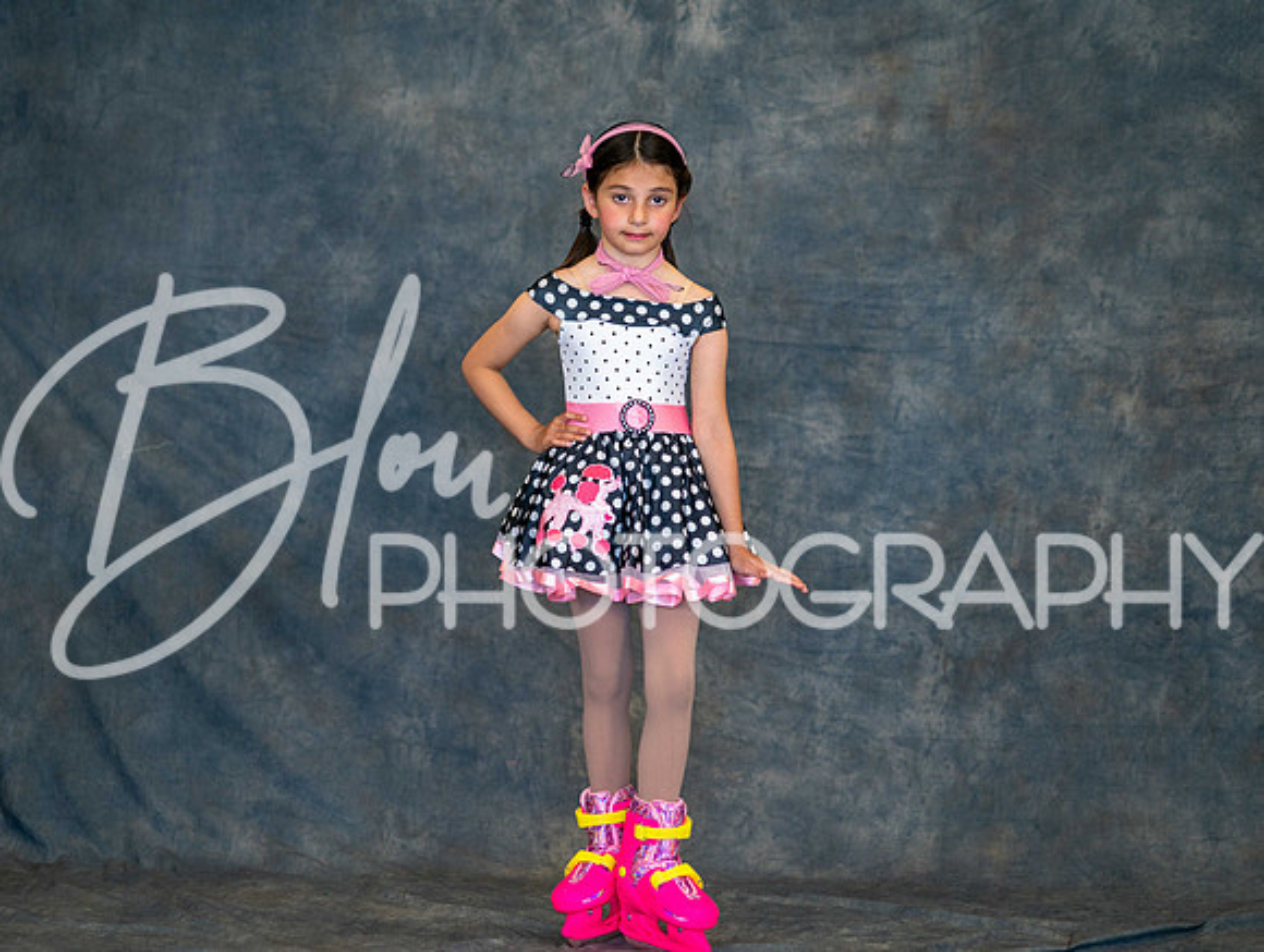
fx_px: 3854
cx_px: 554
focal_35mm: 105
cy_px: 408
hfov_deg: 18.6
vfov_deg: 14.1
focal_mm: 85
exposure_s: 1/200
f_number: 1.8
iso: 320
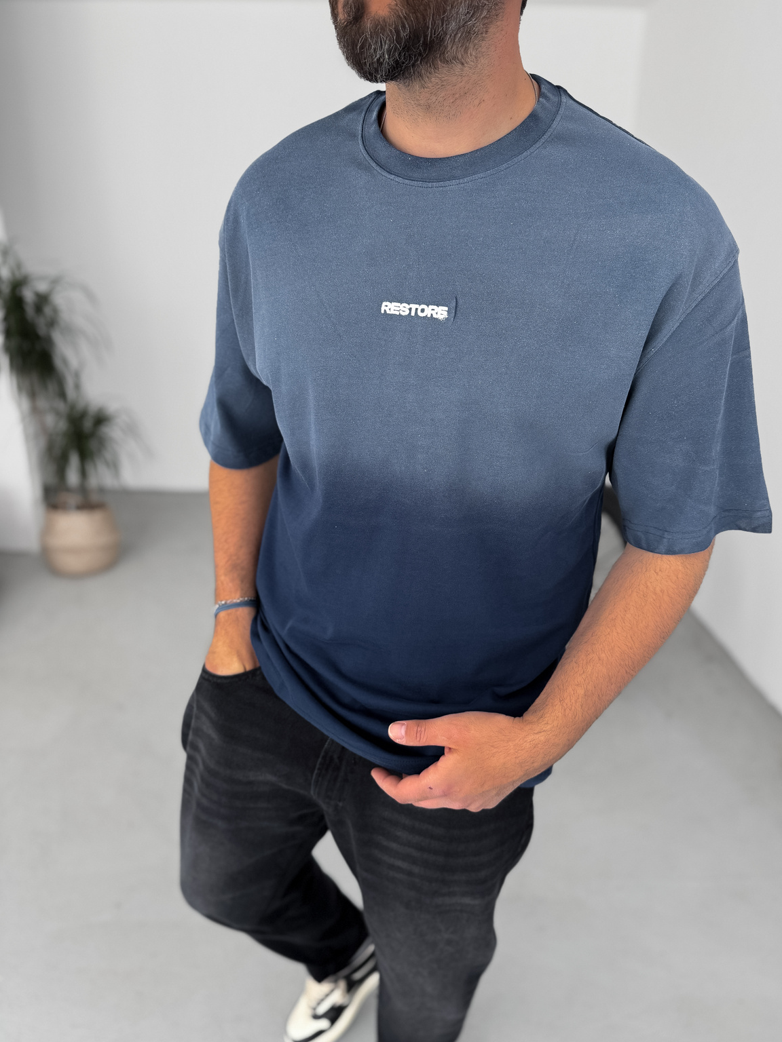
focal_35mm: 25
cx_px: 407
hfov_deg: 54.9
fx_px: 753
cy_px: 527
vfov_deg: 69.4
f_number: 1.8
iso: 200
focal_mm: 6.76
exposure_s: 1/80
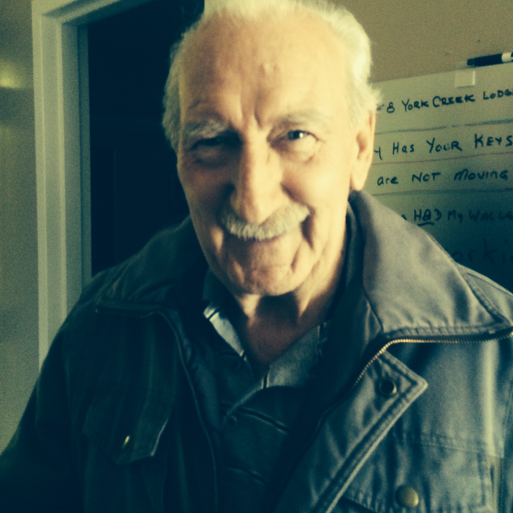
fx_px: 604
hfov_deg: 46.0
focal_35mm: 36
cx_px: 260
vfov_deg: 45.9
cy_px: 216
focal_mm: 4.12
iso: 400
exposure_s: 1/15
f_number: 2.2
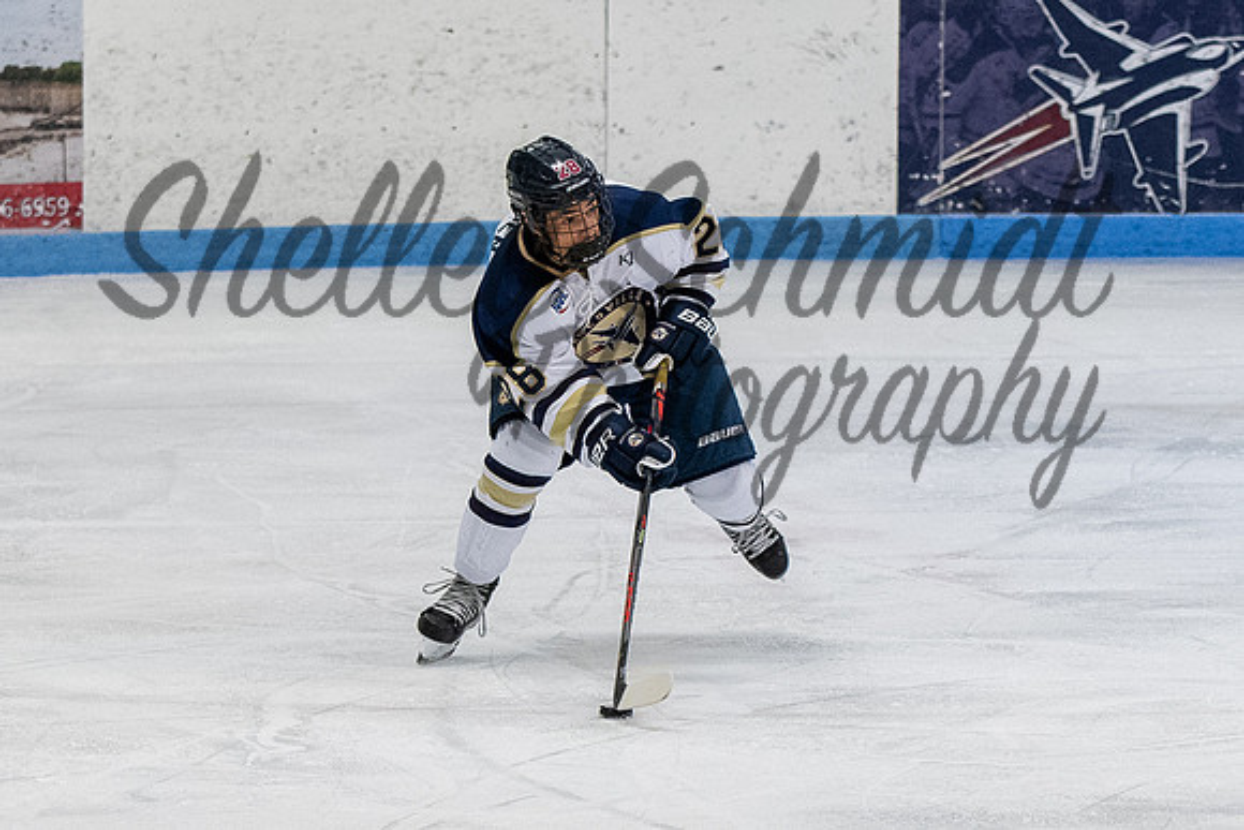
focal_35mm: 350
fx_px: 12098
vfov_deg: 3.9
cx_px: 652
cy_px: 419
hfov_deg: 5.9
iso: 2000
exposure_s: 1/800
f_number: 3.2
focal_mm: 100
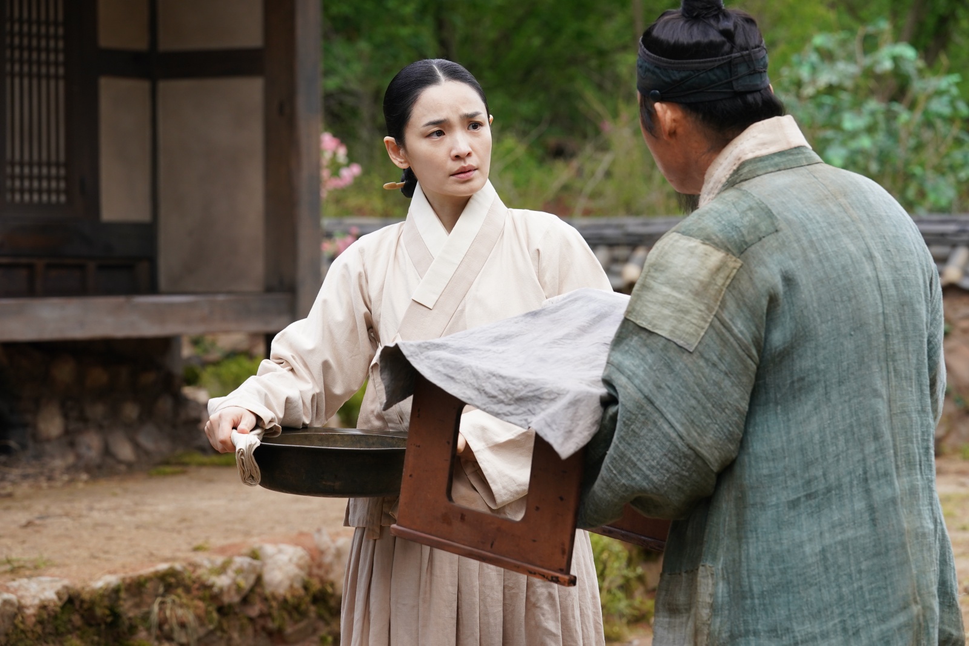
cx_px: 484
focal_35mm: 109
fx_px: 2933
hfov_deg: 18.8
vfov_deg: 12.6
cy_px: 323
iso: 800
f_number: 6.3
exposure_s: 1/400
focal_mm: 109
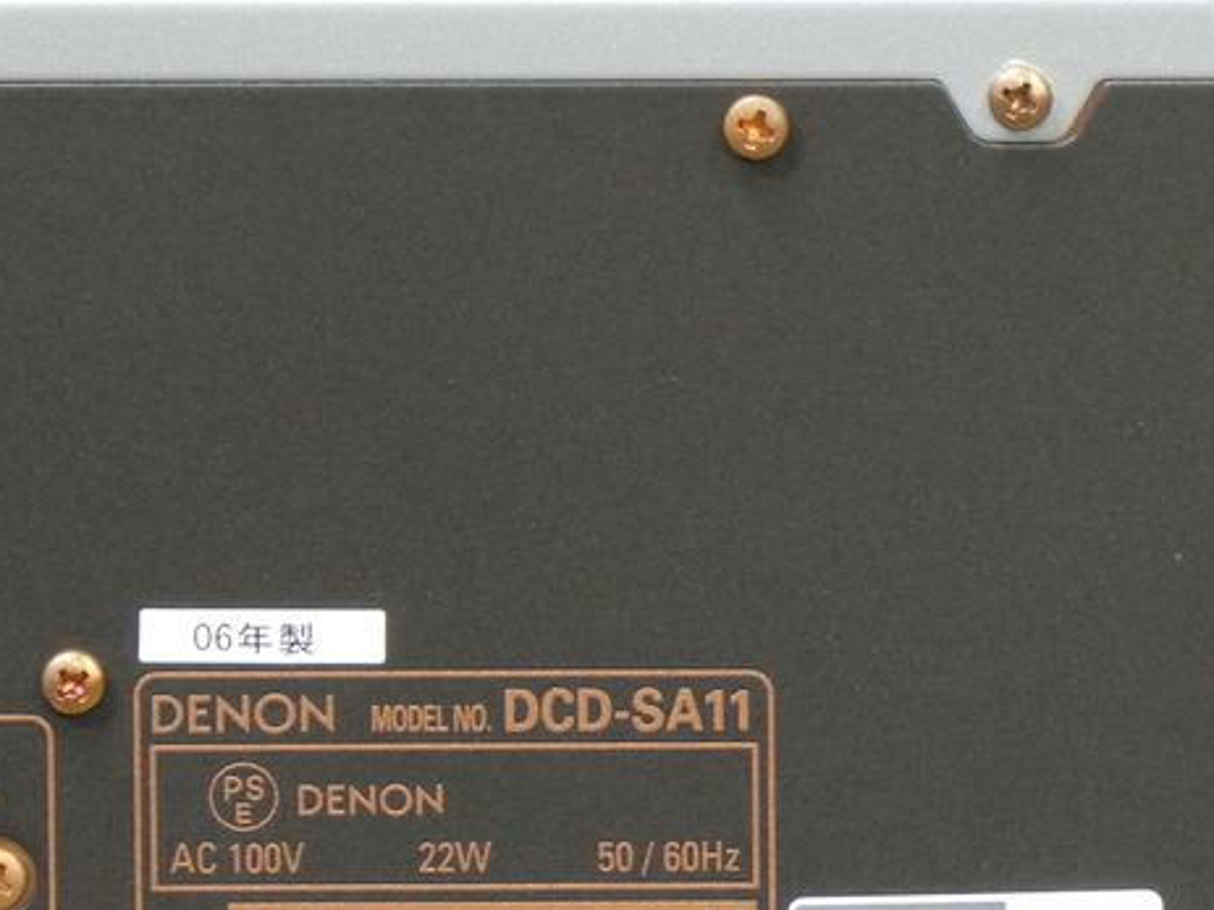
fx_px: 25244
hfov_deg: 2.8
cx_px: 1245
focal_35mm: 720
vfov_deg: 2.1
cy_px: 632
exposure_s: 1/1.3
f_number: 6
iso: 200
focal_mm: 62.1
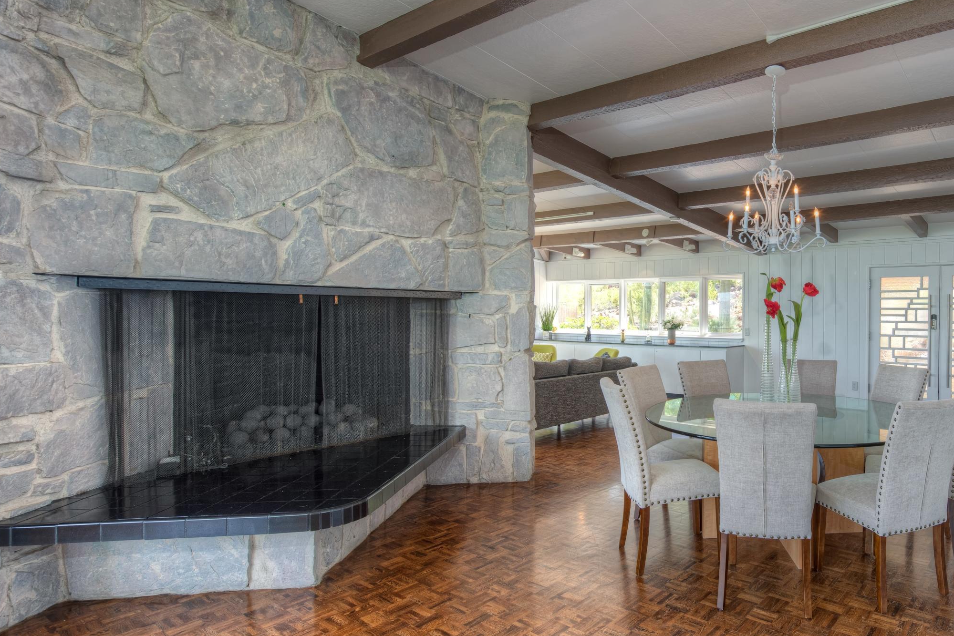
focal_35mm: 21
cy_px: 317
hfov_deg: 76.0
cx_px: 701
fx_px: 557
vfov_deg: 59.5
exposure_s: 1/40
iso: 320
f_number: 8
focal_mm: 14
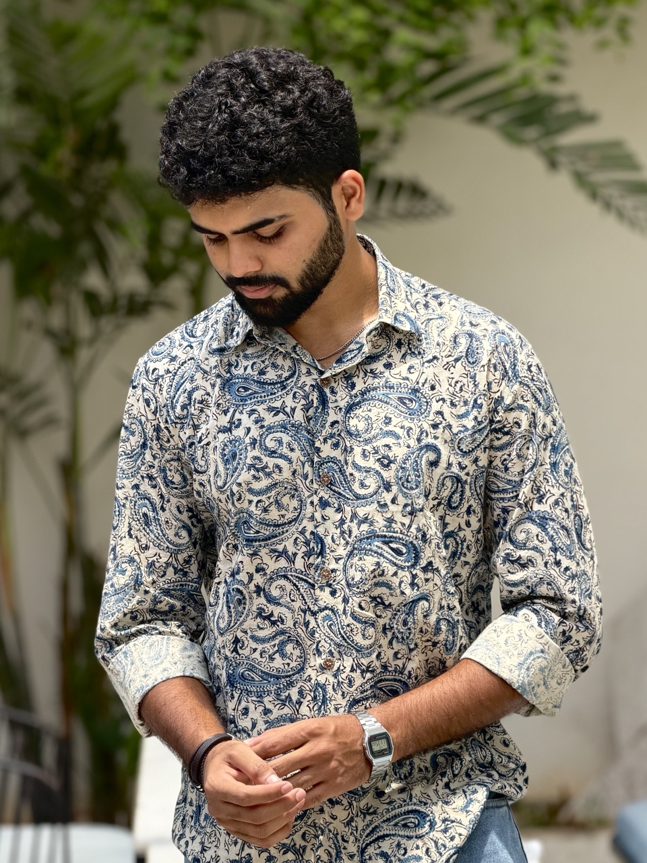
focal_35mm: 100
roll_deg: +1.0
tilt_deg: -4.1
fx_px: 2492
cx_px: 324
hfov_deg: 14.8
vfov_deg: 19.6
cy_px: 432
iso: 50
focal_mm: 16.89
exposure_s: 1/531
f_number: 2.8
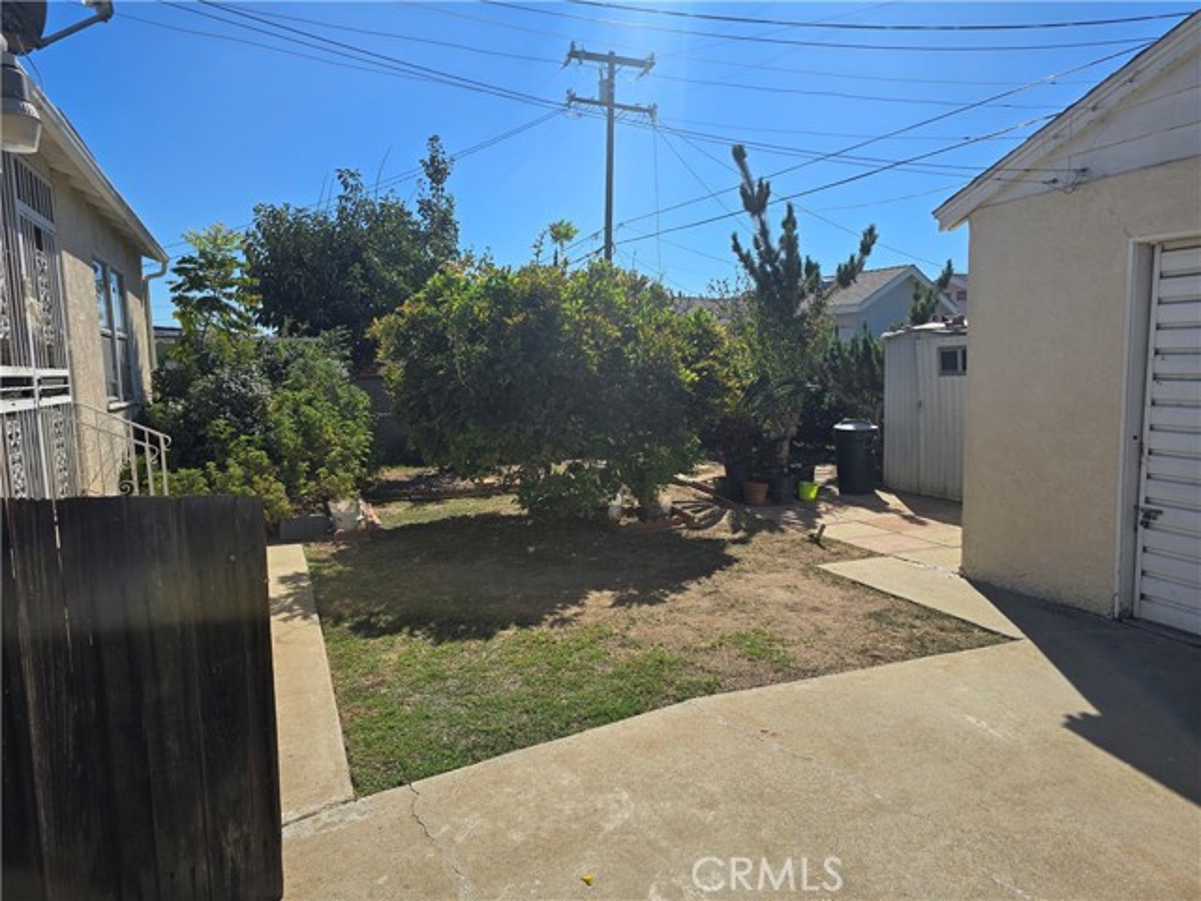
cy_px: 450
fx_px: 798
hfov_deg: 73.9
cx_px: 600
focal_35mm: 23
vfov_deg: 58.9
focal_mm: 6.3
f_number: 1.7
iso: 12
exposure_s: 1/957
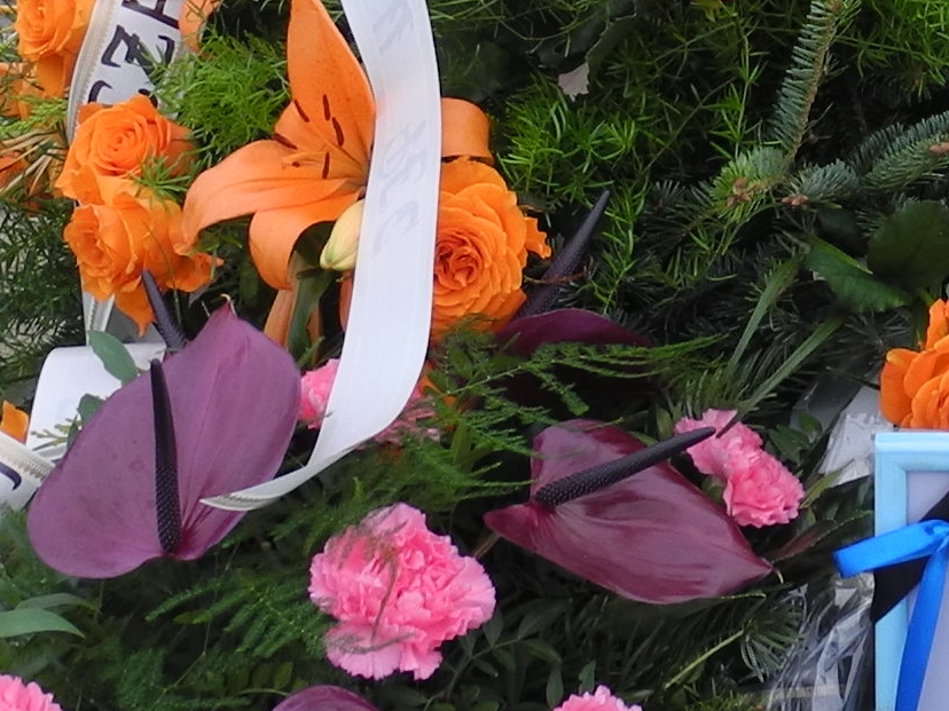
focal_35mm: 141
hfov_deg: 13.7
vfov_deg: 10.2
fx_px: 3866
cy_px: -325
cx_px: 1040
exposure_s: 1/160
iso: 100
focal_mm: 6.8
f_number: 2.8
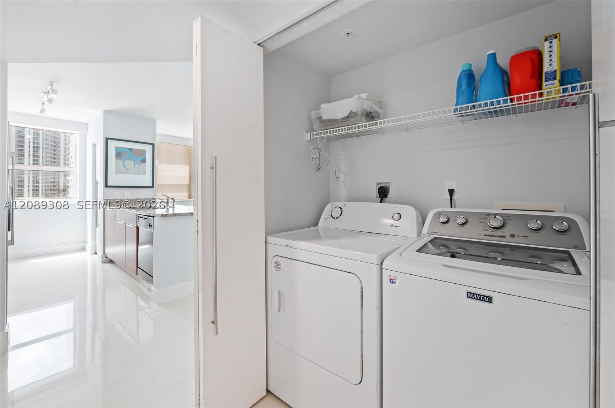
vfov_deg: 77.2
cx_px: 308
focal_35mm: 15
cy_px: 204
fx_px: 256
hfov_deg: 100.4
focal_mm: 15
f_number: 8
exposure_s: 1/5
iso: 200
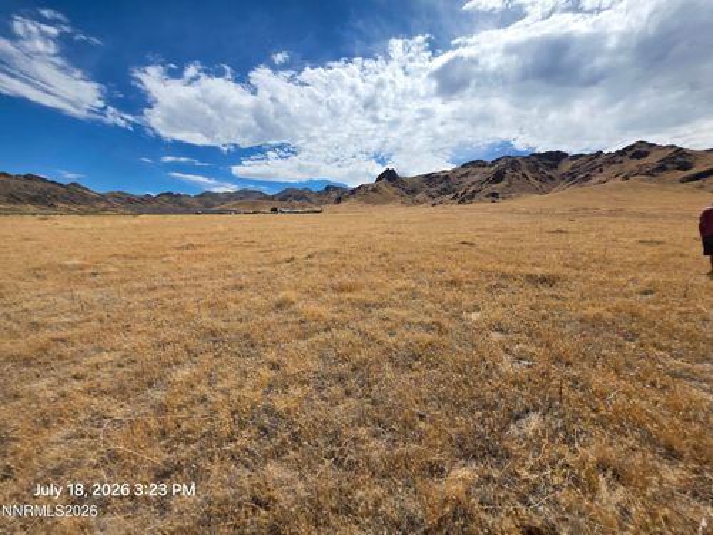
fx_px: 268
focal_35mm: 13
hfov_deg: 106.2
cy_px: 268
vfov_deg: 89.9
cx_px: 356
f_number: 1.9
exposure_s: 1/3873
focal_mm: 2.2
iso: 40
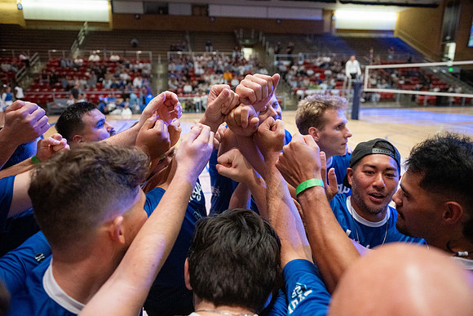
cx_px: 236
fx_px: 315
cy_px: 158
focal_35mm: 24
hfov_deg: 73.7
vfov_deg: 53.2
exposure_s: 1/640
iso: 6400
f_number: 2.8
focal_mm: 24
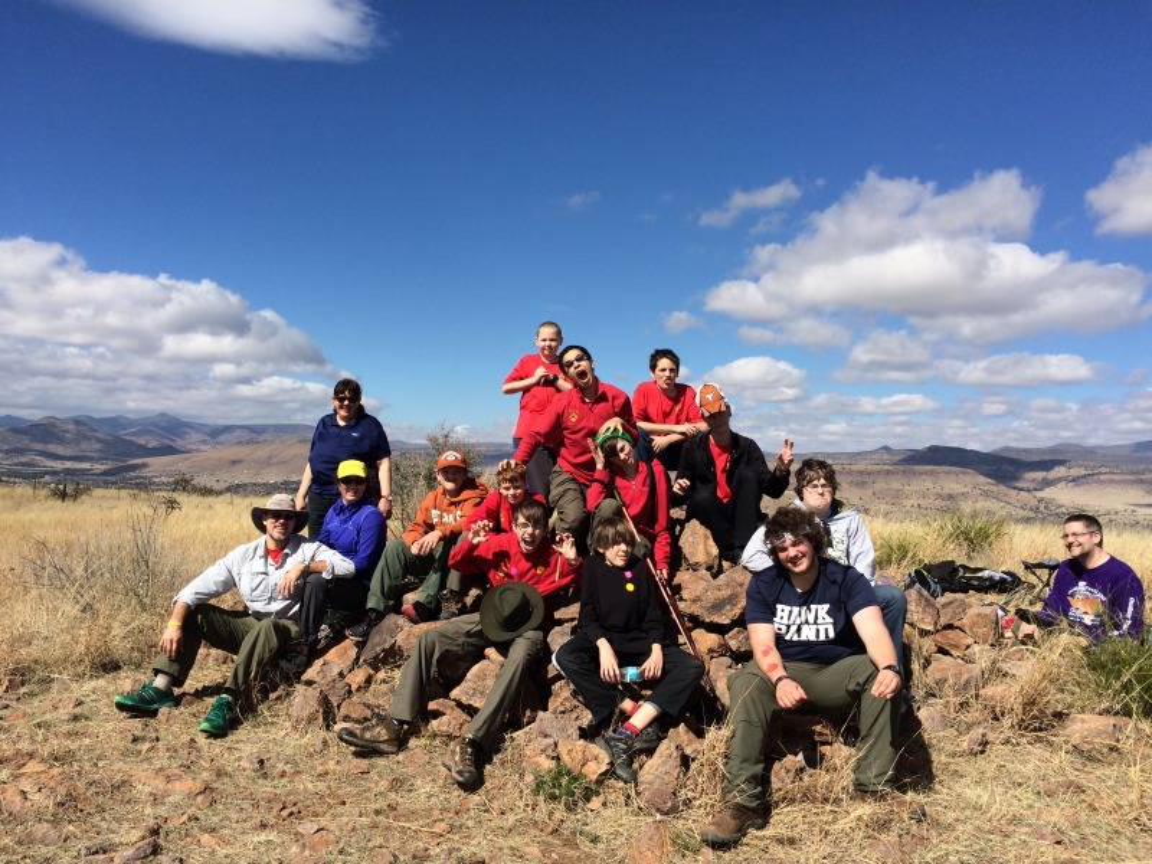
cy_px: 432
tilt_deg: -0.9
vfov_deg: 48.2
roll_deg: -0.1
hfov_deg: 61.7
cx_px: 576
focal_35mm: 29
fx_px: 965
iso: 32
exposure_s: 1/2933
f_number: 2.2
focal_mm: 4.15
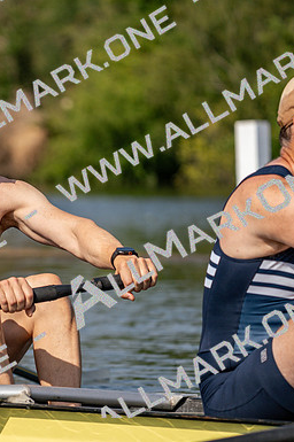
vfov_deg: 5.5
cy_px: 221
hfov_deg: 3.7
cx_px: -28
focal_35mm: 374
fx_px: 4589
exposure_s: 1/1600
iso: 160
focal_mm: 248
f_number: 5.6
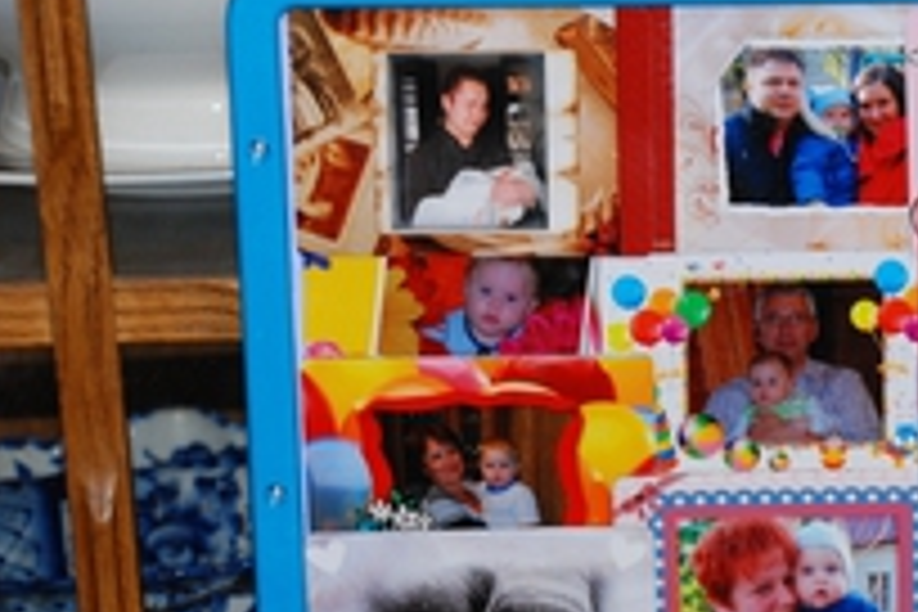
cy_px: 506
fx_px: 4896
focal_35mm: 192
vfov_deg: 7.1
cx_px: 765
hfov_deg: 10.7
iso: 400
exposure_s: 1/30
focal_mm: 58
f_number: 5.3
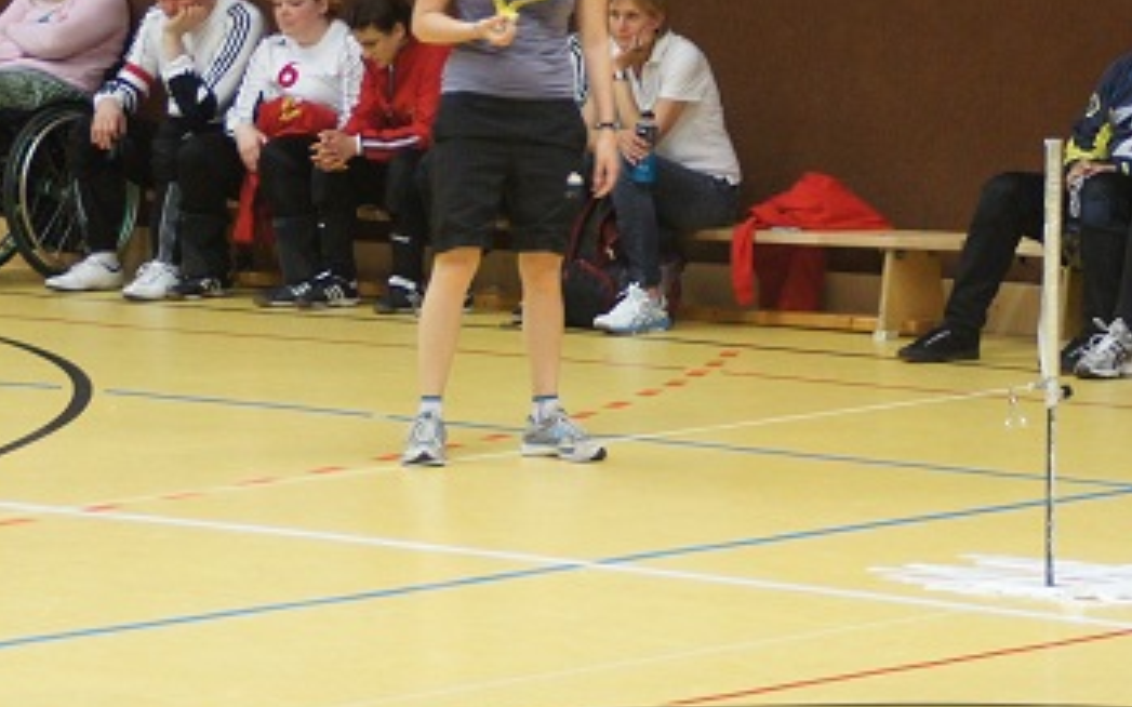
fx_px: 6478
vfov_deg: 6.2
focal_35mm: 210
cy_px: 156
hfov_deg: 10.0
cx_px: 720
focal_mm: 60
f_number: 5
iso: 1600
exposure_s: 1/40
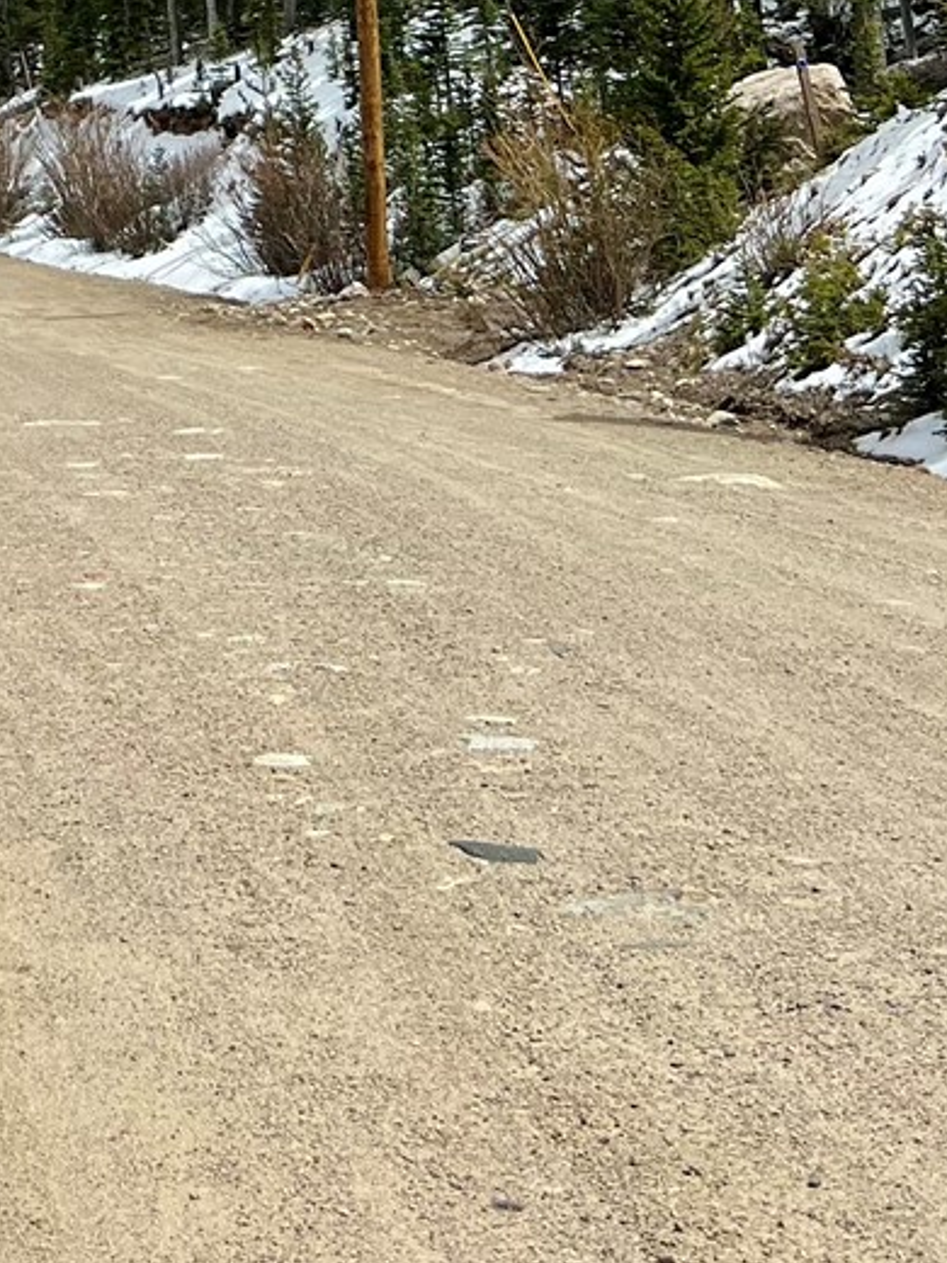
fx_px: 2918
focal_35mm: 80
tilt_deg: +12.5
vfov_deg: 21.5
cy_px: -481
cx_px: -454
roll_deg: +1.2
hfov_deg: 16.8
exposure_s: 1/7463
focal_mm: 5.7
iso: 50
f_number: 1.5
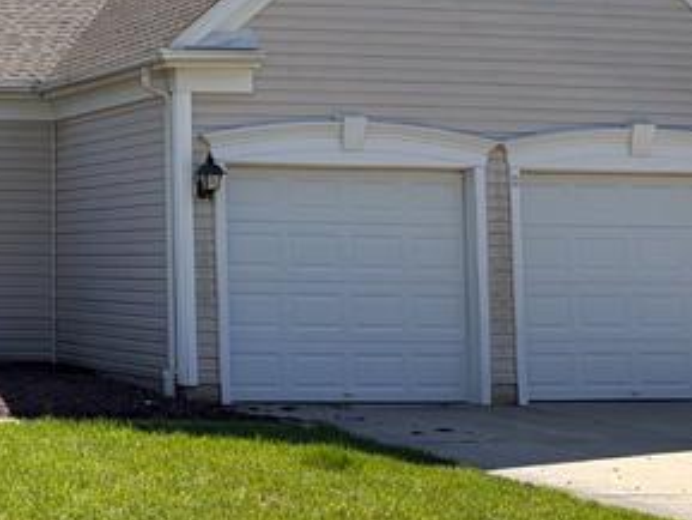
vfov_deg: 15.9
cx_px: -134
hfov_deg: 20.0
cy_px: 48
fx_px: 1840
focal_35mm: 92
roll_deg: -0.7
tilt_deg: +8.1
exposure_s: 1/2747
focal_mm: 5.96
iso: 50
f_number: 1.6
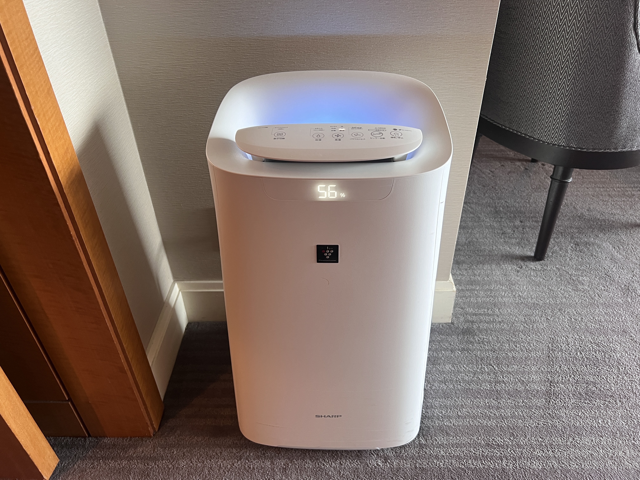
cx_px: 320
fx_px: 481
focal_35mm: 26
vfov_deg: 53.1
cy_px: 240
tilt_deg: -36.4
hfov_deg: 67.3
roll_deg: +1.9
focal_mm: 5.7
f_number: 1.5
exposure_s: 1/50
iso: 160
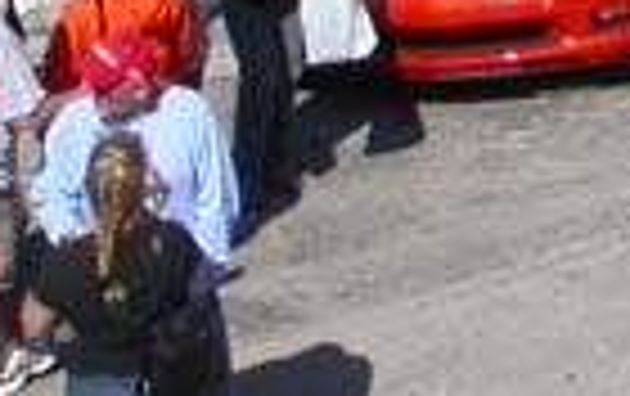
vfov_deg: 5.7
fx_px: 3955
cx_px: 950
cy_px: -256
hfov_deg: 8.9
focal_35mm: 230
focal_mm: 7.85
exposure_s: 1/416
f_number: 7.5
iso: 100
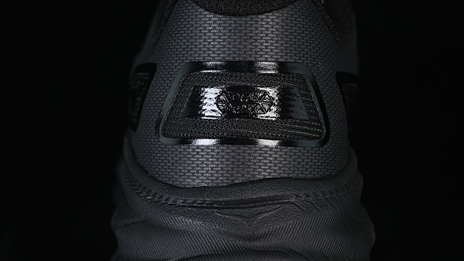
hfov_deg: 26.9
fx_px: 972
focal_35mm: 79
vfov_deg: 15.3
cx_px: 232
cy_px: 109
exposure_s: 1/50
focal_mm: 50
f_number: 6.3
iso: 160
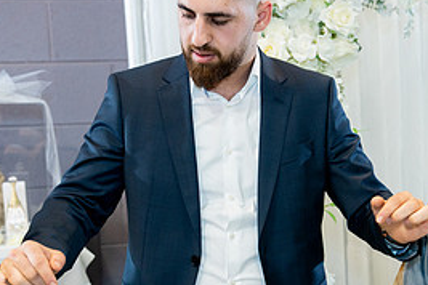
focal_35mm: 100
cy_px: 198
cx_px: 364
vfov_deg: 13.7
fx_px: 1189
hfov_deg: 20.1
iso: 800
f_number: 2.8
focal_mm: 46
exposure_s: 1/250
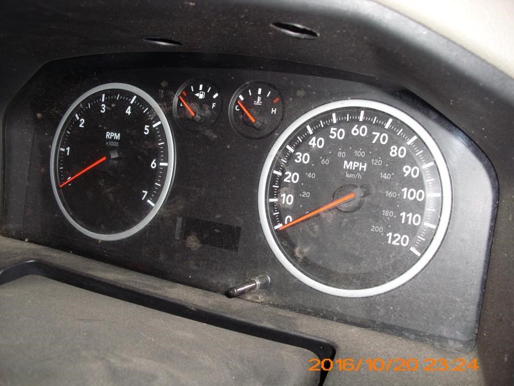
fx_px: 535
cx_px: 257
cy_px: 193
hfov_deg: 51.4
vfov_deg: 39.7
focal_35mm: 36
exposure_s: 1/60
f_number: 3.1
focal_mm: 6.3
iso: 100
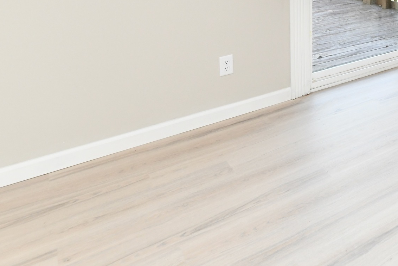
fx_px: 420
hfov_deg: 37.7
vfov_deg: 28.9
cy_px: -76
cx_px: 481
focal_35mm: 38
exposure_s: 1/125
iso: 640
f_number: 6.3
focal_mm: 14
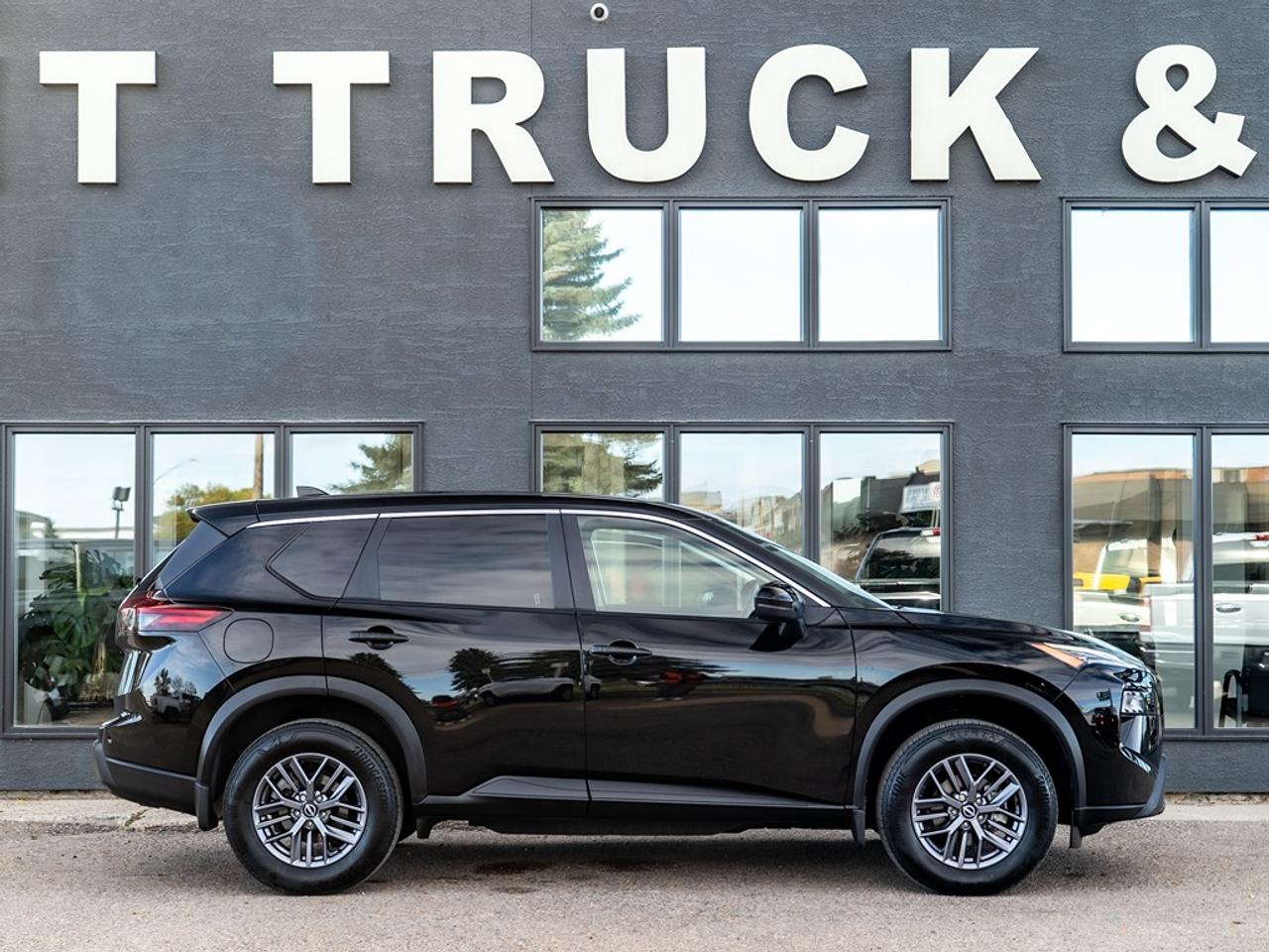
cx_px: 622
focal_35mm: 57
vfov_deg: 25.8
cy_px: 516
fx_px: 2079
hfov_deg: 33.9
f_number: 4
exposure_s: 1/160
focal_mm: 48
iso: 250
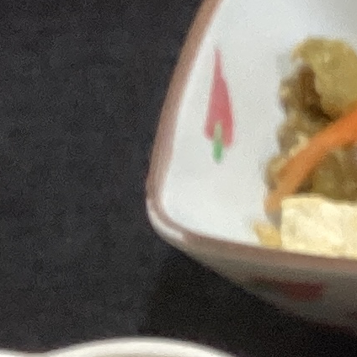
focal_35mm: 211
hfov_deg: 7.5
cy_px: 427
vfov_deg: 8.2
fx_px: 2462
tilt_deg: -50.2
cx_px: 968
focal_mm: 3.3
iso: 125
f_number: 2.4
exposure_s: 1/60
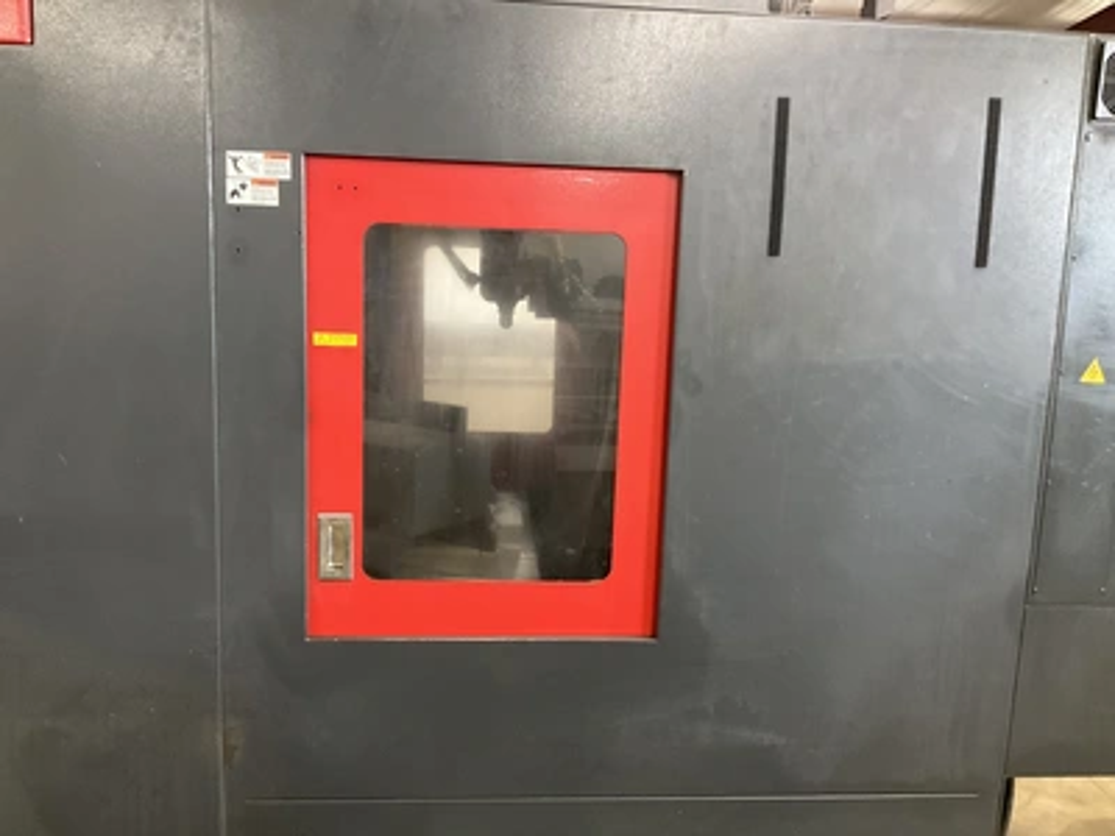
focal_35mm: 29
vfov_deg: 48.2
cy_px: 418
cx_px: 558
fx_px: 934
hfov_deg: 61.7
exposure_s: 1/30
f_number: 1.8
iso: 250
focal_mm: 3
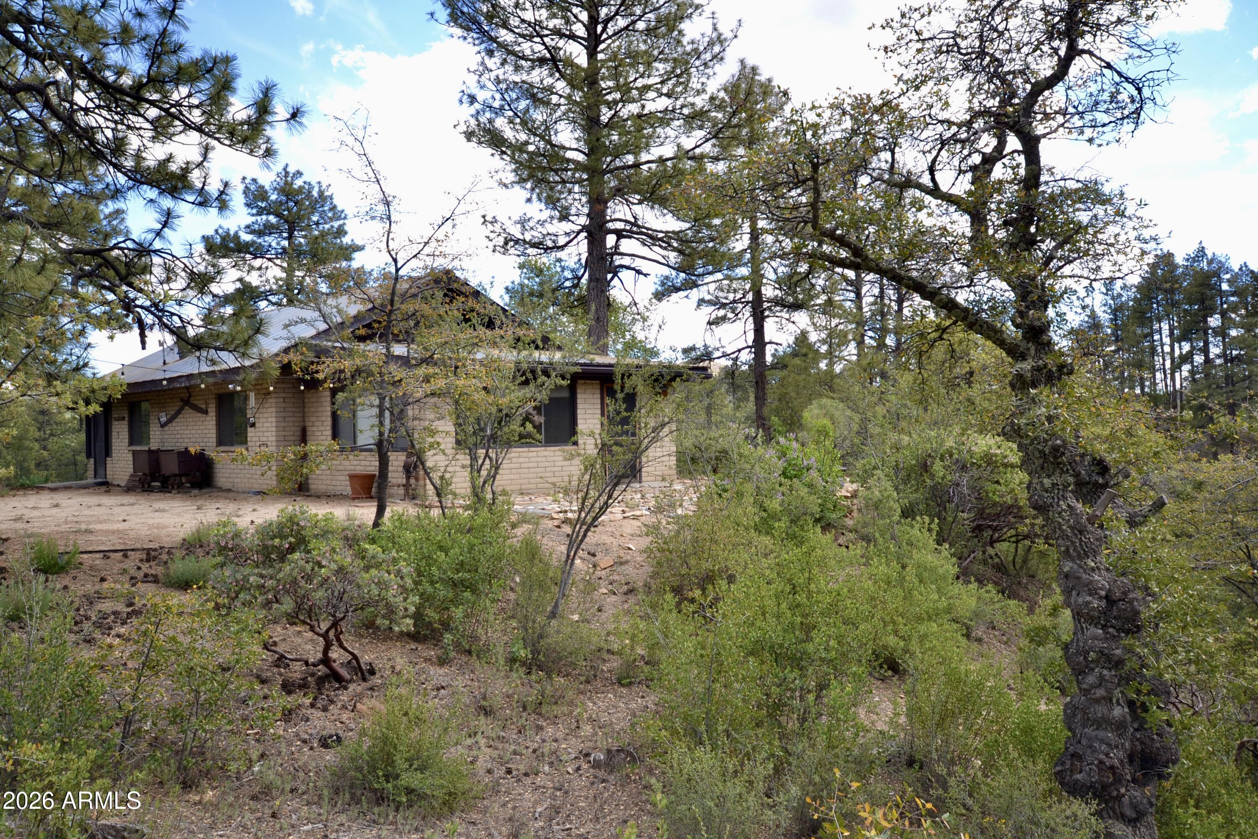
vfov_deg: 43.6
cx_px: 629
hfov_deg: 61.9
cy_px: 420
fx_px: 1048
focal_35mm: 30
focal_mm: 20
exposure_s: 1/125
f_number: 5.6
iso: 160
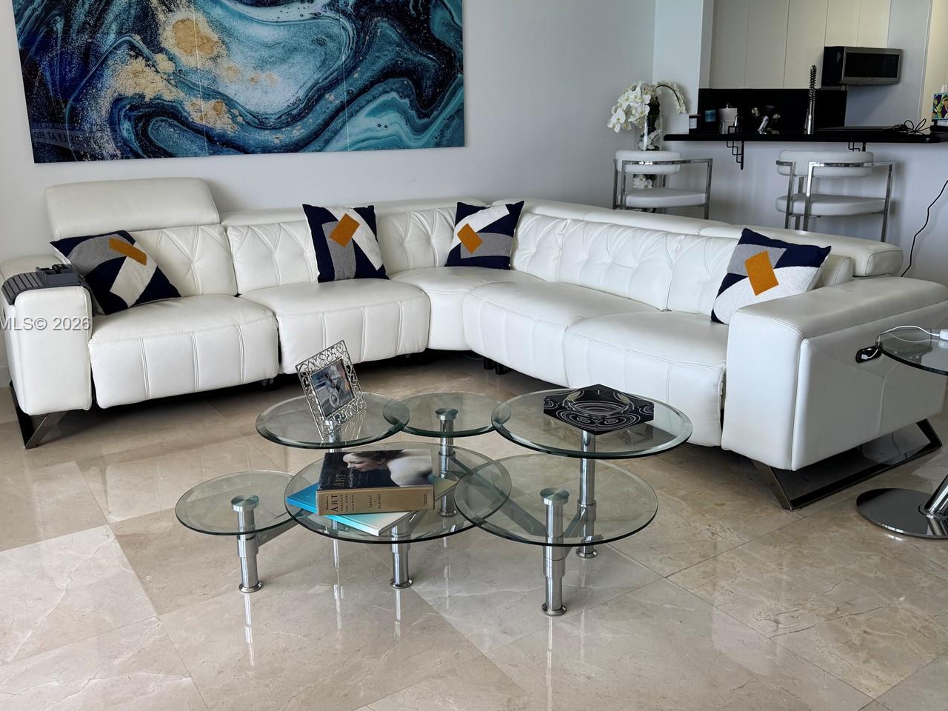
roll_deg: +1.2
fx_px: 822
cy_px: 324
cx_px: 452
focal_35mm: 30
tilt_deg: -13.8
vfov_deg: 46.7
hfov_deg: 59.9
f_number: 1.78
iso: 80
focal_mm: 6.76
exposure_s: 1/121
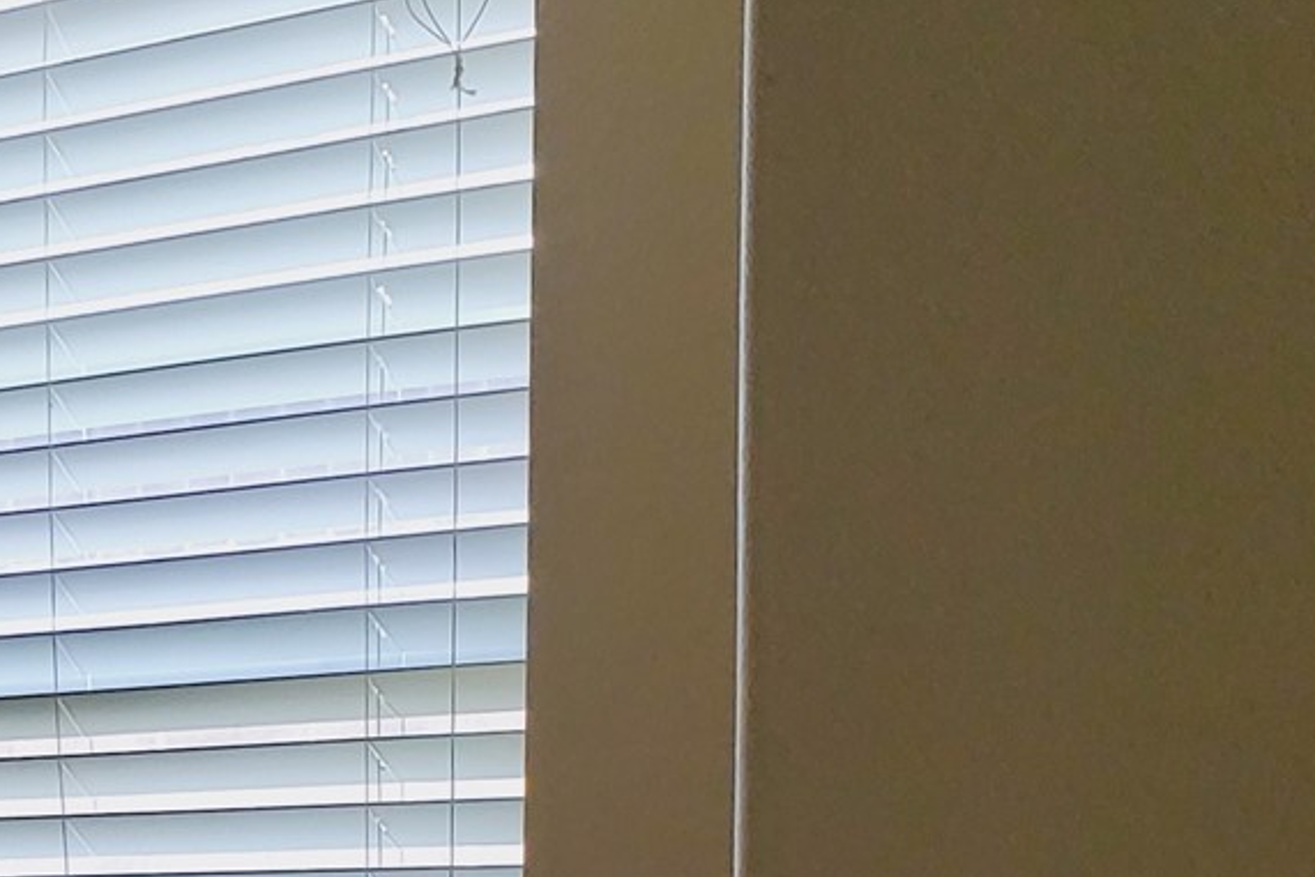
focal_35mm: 97
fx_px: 3544
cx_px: -677
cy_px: 1238
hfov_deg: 18.5
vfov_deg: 13.4
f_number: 2.4
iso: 100
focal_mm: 4.3
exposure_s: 1/120
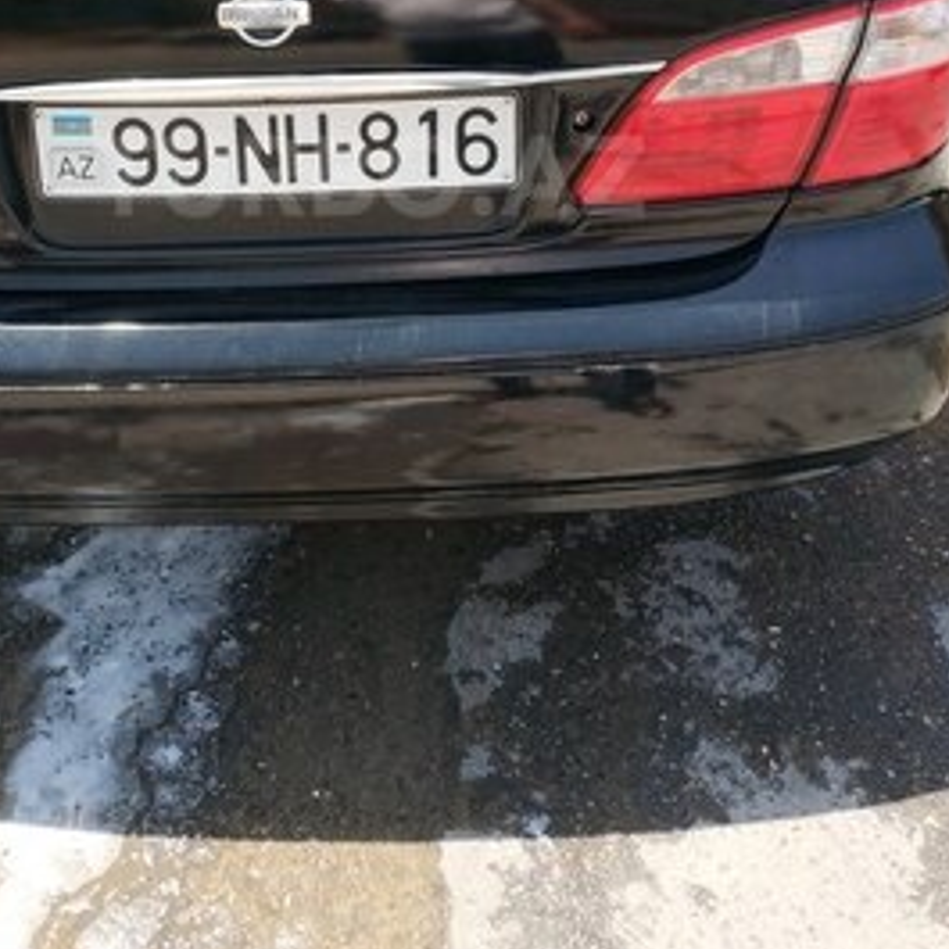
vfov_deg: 31.3
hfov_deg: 32.1
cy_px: 175
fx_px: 1644
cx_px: 369
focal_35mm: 53
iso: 180
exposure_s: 1/576
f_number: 2
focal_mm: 4.5
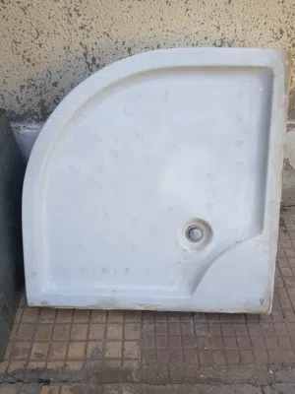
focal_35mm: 26
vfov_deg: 67.3
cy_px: 197
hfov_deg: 53.1
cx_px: 148
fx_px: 295
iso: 40
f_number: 1.7
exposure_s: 1/365
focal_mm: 4.3
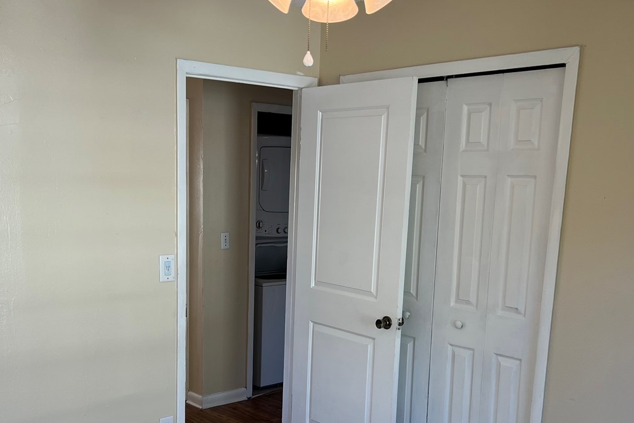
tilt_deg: -11.0
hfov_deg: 46.2
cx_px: 269
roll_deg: -1.3
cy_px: 317
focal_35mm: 42
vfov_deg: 31.3
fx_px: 740
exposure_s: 1/217
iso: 40
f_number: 1.5
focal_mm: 5.7
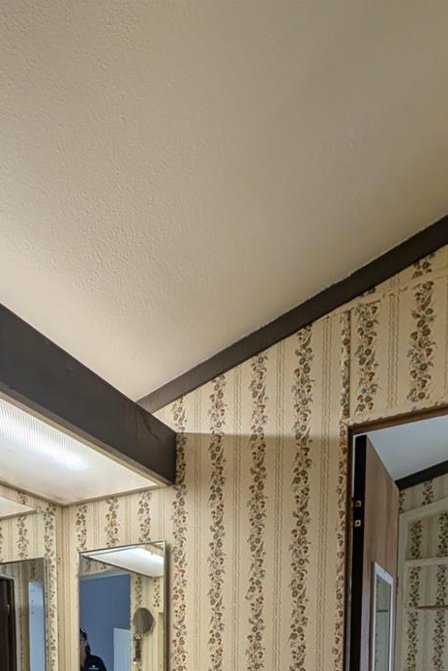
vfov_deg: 49.3
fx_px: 504
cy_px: 723
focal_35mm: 27
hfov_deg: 47.8
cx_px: 186
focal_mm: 2.02
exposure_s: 1/164
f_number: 1.7
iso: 43
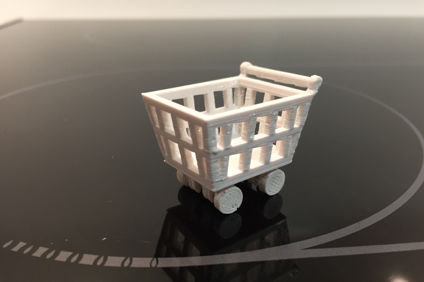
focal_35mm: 31
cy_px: 152
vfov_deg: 42.3
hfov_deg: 60.3
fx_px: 365
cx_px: 215
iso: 160
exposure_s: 1/33
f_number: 2.2
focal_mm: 4.15
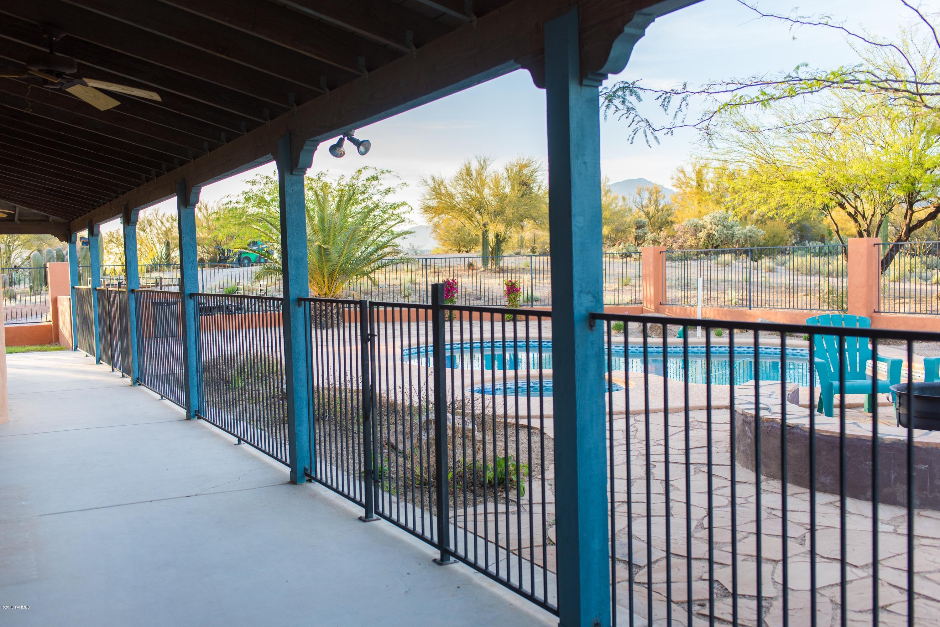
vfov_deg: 37.9
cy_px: 314
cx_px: 470
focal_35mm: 35
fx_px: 914
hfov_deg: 54.4
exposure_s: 1/320
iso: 160
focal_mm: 35
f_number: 3.5
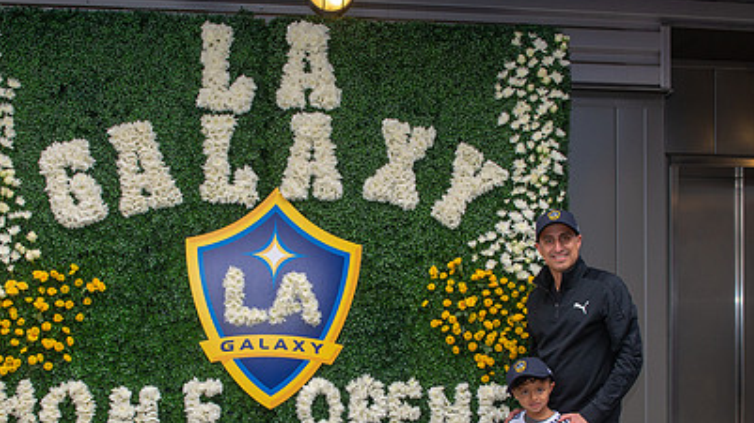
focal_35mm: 44
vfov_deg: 26.7
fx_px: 879
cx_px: 359
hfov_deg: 46.4
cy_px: 322
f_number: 6.3
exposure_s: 1/160
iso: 500
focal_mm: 29
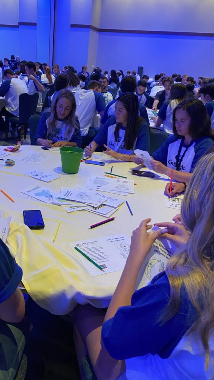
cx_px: 74
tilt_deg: -23.4
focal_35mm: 29
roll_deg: -4.2
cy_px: 191
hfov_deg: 39.8
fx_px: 292
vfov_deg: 66.1
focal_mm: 4.25
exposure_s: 1/60
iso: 500
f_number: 1.8
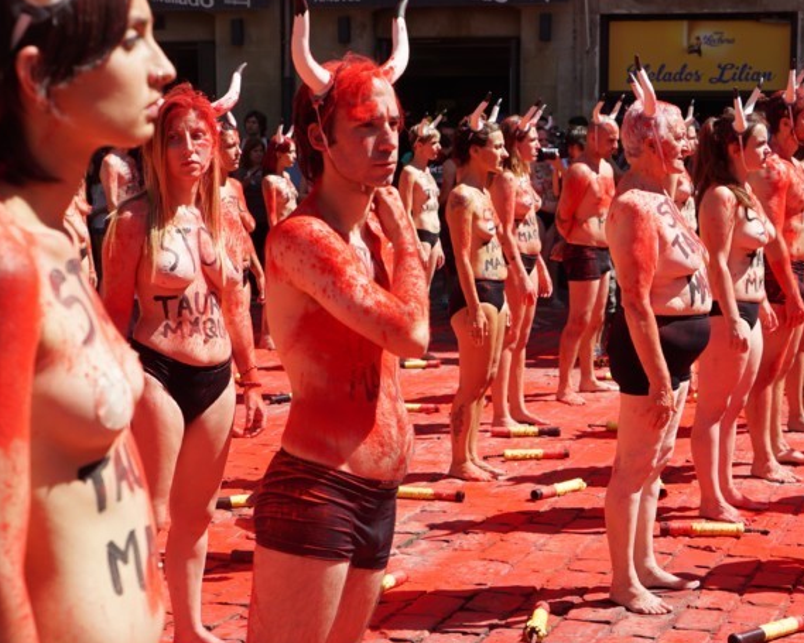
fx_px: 1570
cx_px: 462
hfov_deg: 28.7
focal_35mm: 66
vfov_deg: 23.1
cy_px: 309
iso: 100
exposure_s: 1/250
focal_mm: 50
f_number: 7.1
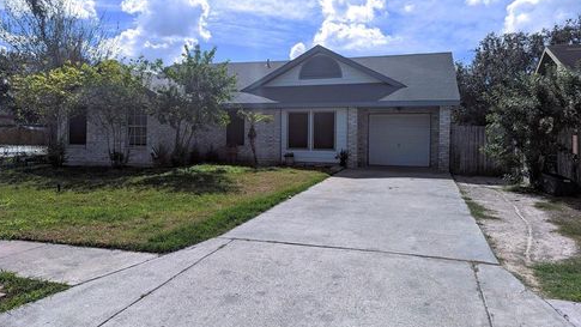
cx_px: 286
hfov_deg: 69.8
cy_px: 129
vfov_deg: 42.7
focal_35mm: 27
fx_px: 416
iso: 46
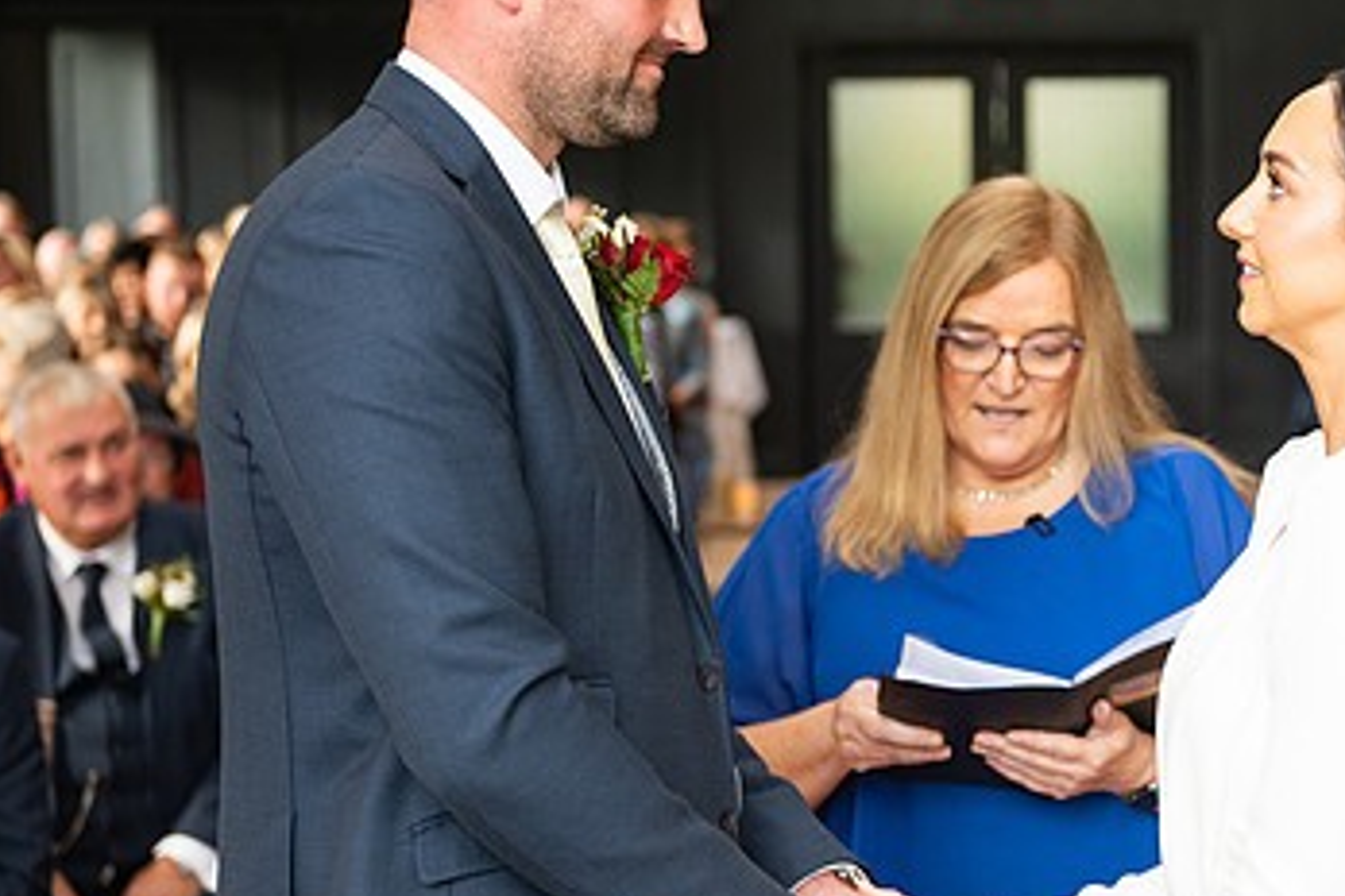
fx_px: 3736
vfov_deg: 13.7
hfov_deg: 20.3
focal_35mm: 100
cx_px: 989
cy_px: 465
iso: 640
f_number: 3.5
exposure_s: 1/160
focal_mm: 60
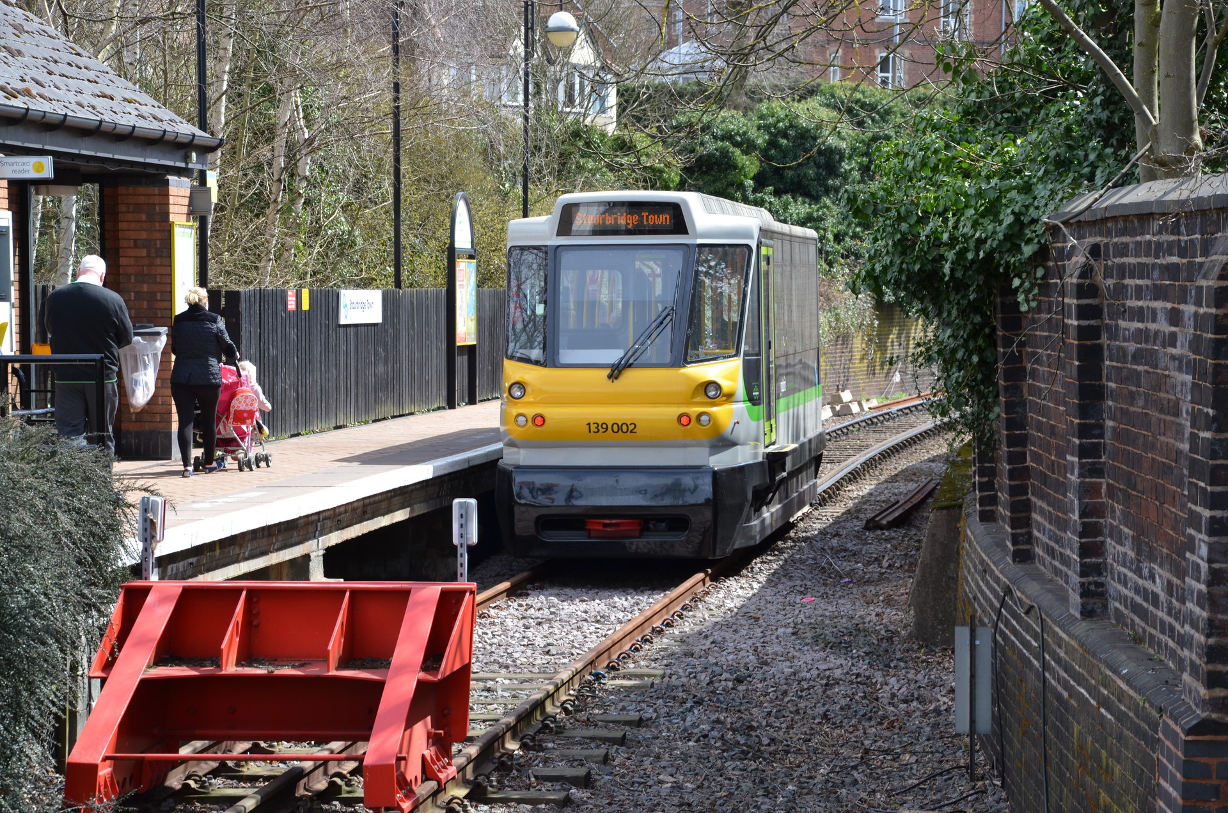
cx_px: 614
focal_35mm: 105
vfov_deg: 13.0
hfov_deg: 19.5
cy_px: 406
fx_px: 3575
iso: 200
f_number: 8
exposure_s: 1/250
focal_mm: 70
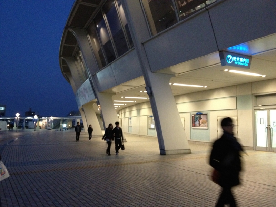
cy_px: 104
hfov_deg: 52.6
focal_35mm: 35
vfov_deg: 40.7
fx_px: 279
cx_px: 138
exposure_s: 1/15
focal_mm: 4.28
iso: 500
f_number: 2.4
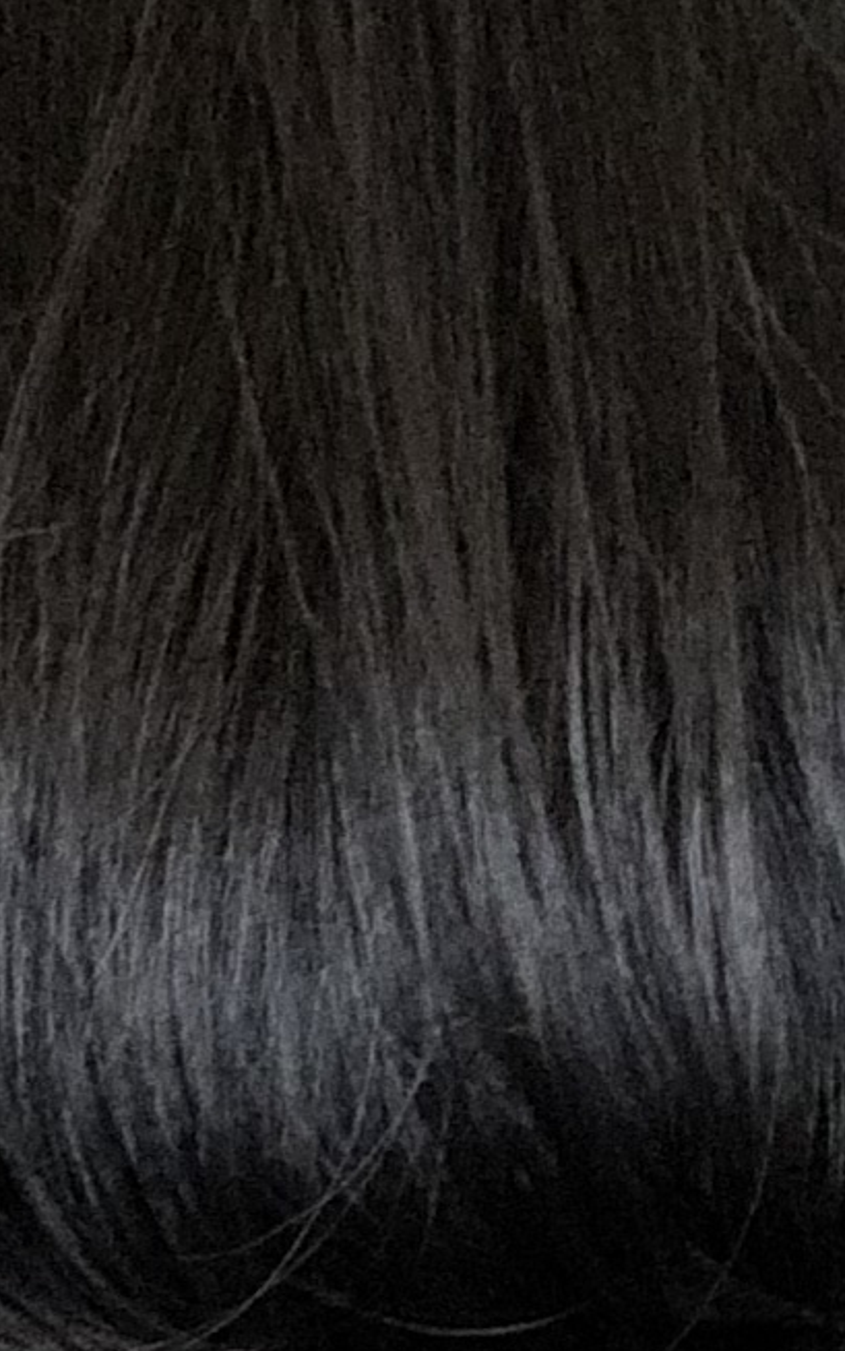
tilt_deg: -0.6
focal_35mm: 340
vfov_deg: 6.2
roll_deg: -2.3
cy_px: 1016
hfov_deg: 3.9
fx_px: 12522
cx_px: 236
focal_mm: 6
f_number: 2.4
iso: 125
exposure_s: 1/25
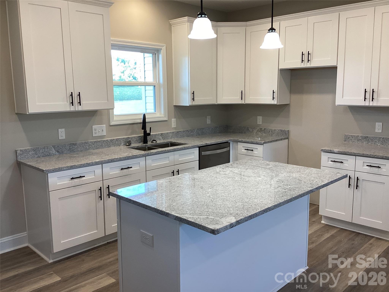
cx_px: 194
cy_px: 146
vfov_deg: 45.4
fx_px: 348
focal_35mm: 31
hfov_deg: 58.4
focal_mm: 3.3
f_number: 2.4
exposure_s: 1/60
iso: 64
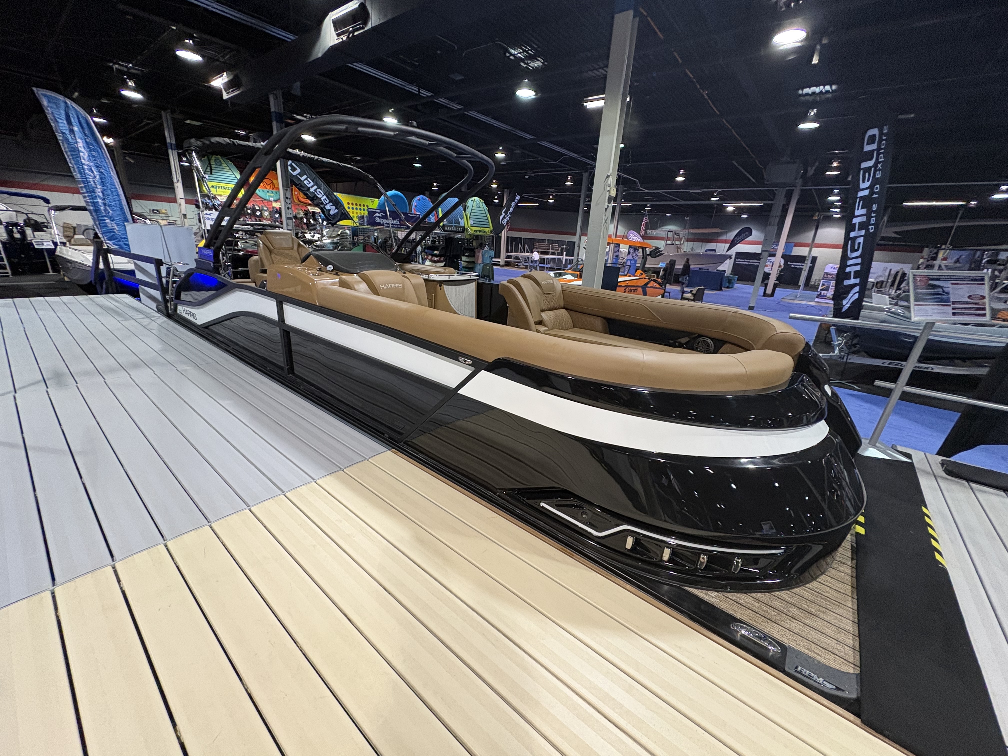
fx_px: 408
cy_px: 378
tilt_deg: -16.8
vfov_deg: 85.7
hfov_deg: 102.1
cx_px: 504
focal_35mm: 14
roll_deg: -3.4
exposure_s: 1/60
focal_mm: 2.22
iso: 250
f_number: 2.2
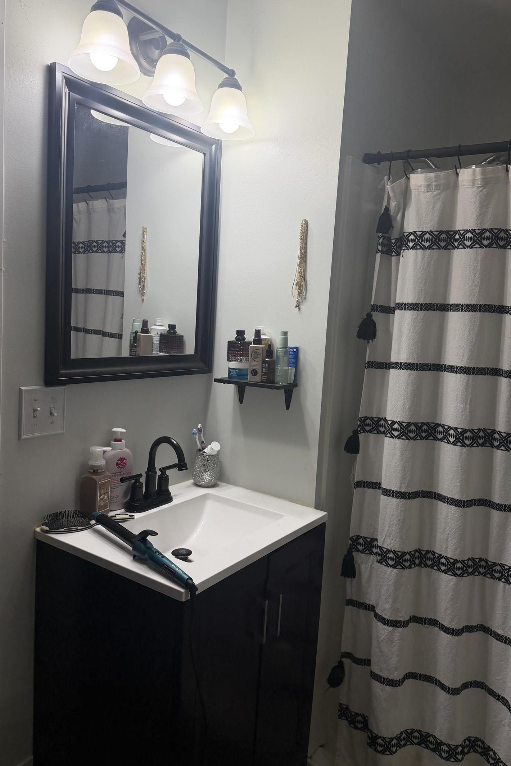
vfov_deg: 67.4
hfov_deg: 47.9
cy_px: 381
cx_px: 262
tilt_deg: -6.1
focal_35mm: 27
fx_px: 575
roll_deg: -3.8
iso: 160
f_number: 1.78
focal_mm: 6.76
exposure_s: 1/205
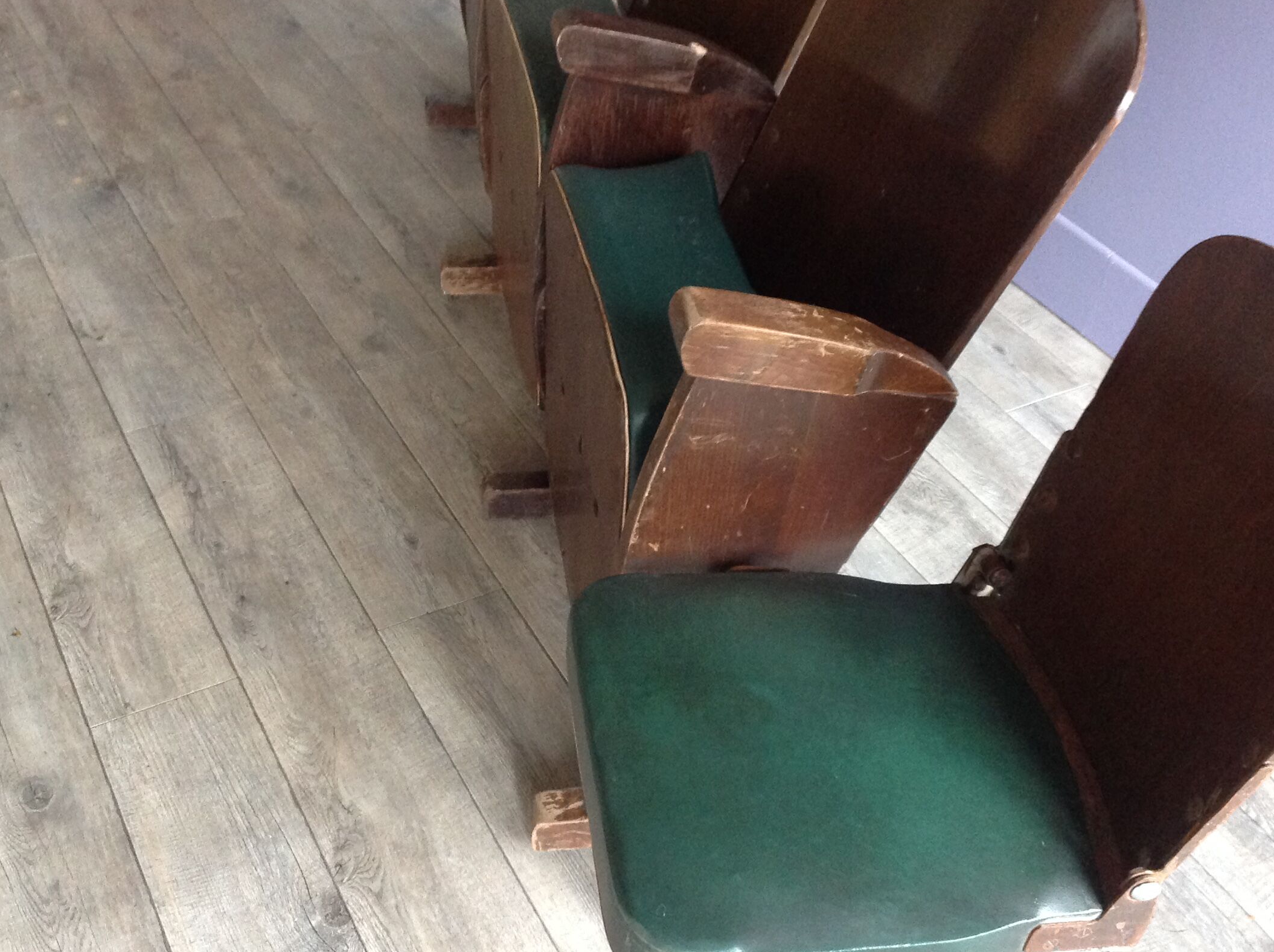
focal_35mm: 43
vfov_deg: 33.5
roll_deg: -5.9
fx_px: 1580
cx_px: 676
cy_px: 475
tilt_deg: -40.6
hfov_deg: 43.9
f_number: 2.4
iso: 320
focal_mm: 4.28
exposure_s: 1/15
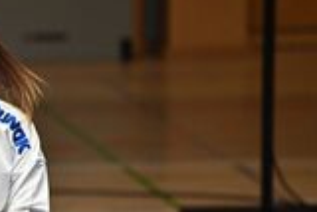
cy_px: 178
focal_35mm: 563
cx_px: -59
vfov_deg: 2.4
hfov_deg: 3.7
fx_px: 4962
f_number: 2.8
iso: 2000
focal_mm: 200
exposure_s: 1/6400
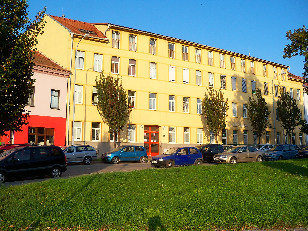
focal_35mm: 35
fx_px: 311
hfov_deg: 52.6
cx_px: 154
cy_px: 116
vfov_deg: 40.7
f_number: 3.5
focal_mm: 6.2
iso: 64
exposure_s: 1/400
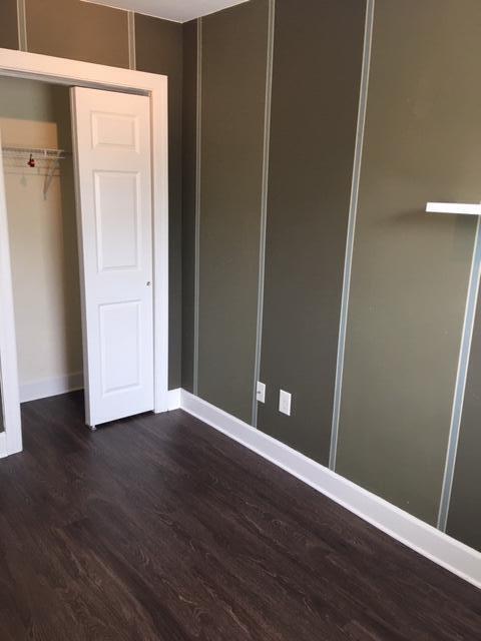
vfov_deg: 61.7
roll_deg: -2.4
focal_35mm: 29
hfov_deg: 48.2
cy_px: 320
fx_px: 537
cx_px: 240
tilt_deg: -11.6
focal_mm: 4.15
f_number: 2.2
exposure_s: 1/15
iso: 32
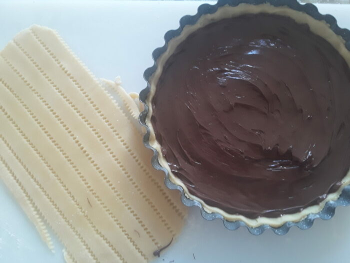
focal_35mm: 27
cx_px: 175
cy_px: 132
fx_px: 273
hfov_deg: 65.3
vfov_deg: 51.4
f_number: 1.9
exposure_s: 1/33
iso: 80
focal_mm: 2.91
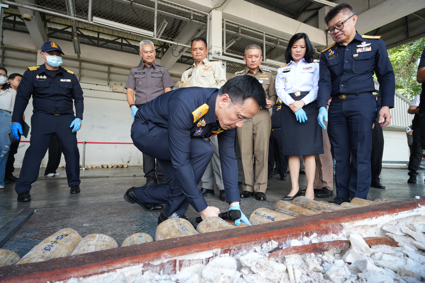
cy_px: 142
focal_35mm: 20
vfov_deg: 60.9
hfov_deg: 82.9
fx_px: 241
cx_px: 212
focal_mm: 20.4
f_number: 5.6
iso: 500
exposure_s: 1/160
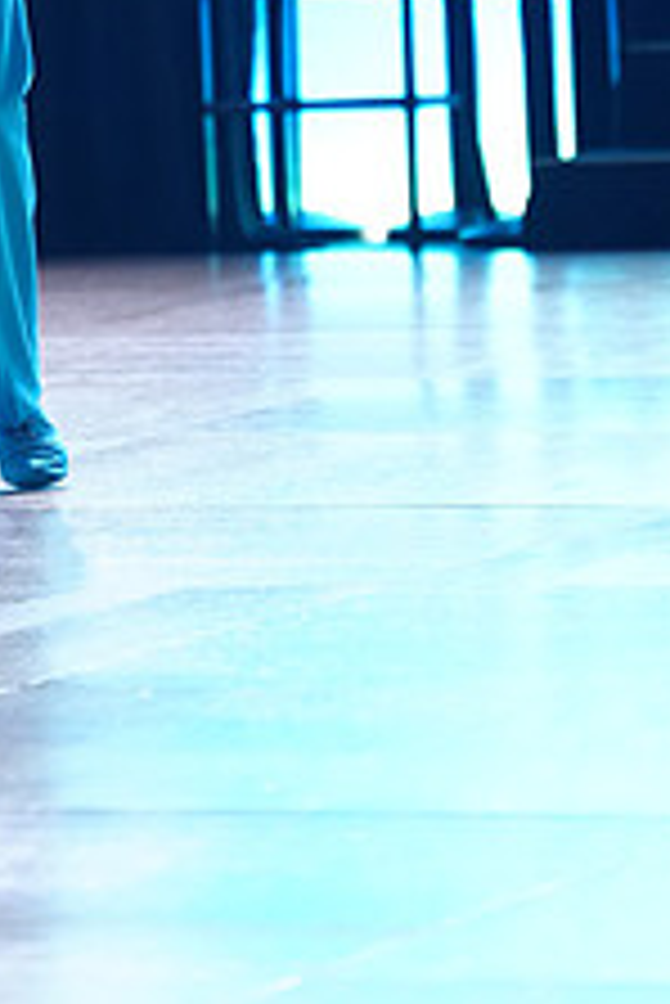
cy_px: -261
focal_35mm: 351
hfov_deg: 3.9
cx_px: -88
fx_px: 9783
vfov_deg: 5.8
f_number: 2.8
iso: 1250
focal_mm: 135
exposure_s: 1/640
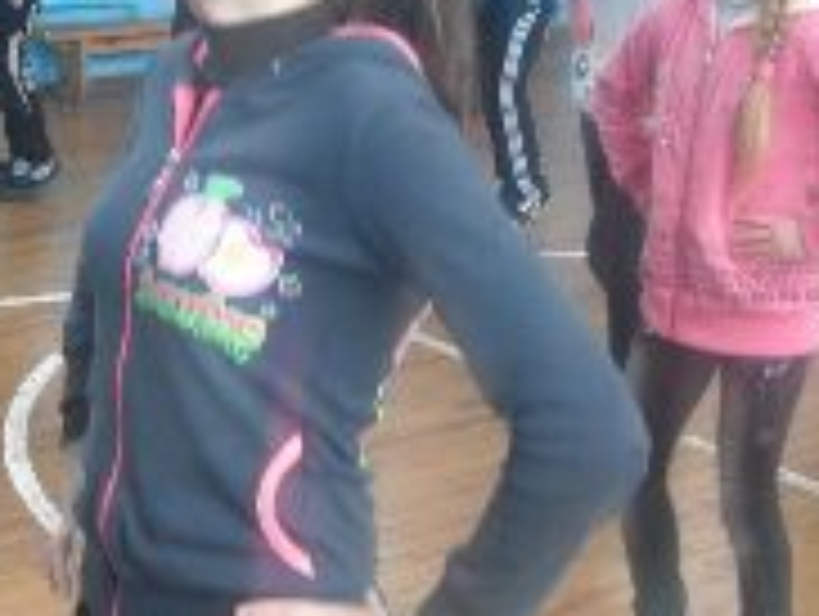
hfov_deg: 22.4
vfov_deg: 17.2
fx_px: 2037
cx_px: 158
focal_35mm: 86
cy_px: 220
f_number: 2.8
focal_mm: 5.7
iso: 218
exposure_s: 1/60
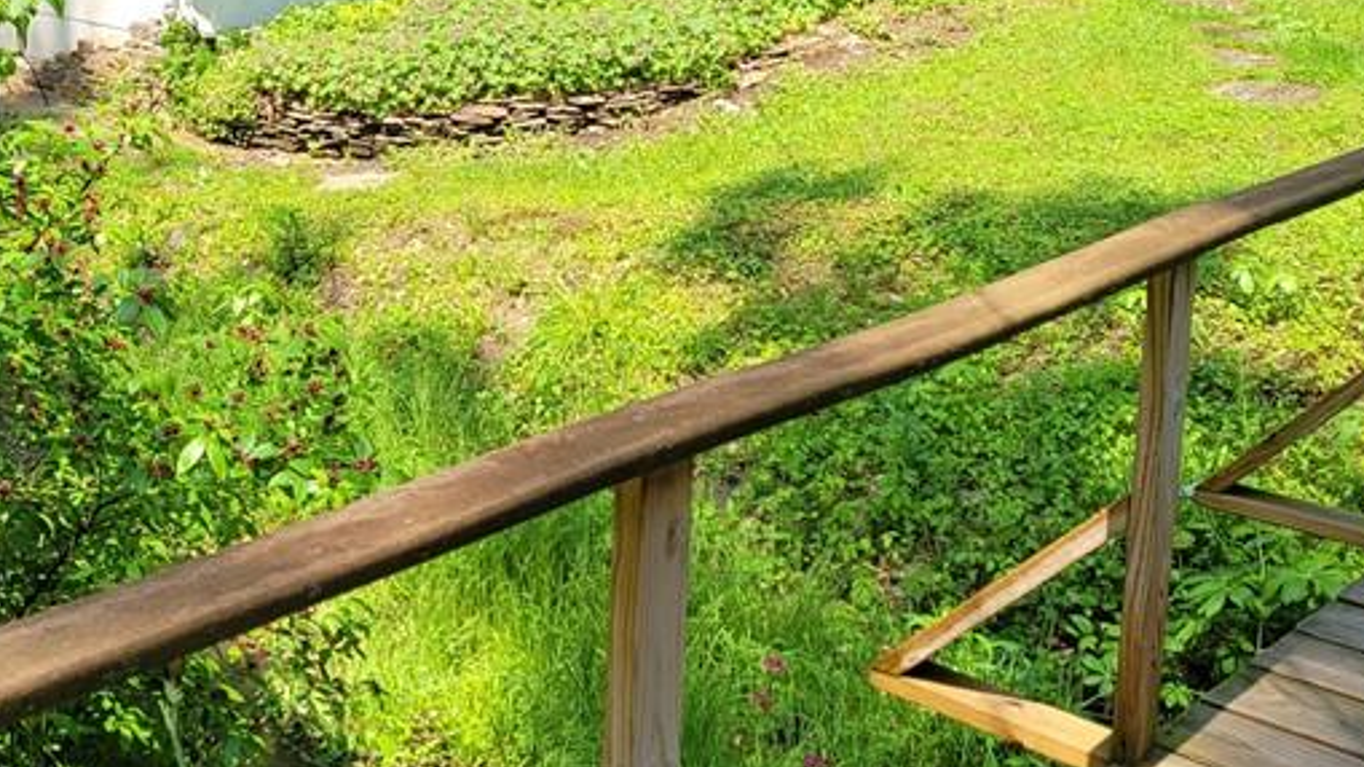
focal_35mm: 57
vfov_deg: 20.7
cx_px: 375
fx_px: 2061
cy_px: 91
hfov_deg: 35.9
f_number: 1.8
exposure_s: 1/857
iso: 40
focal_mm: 5
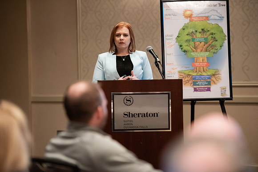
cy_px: 86
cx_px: 129
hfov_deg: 14.7
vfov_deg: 9.8
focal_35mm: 140
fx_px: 1004
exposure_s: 1/200
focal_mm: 140
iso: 5000
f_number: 2.8
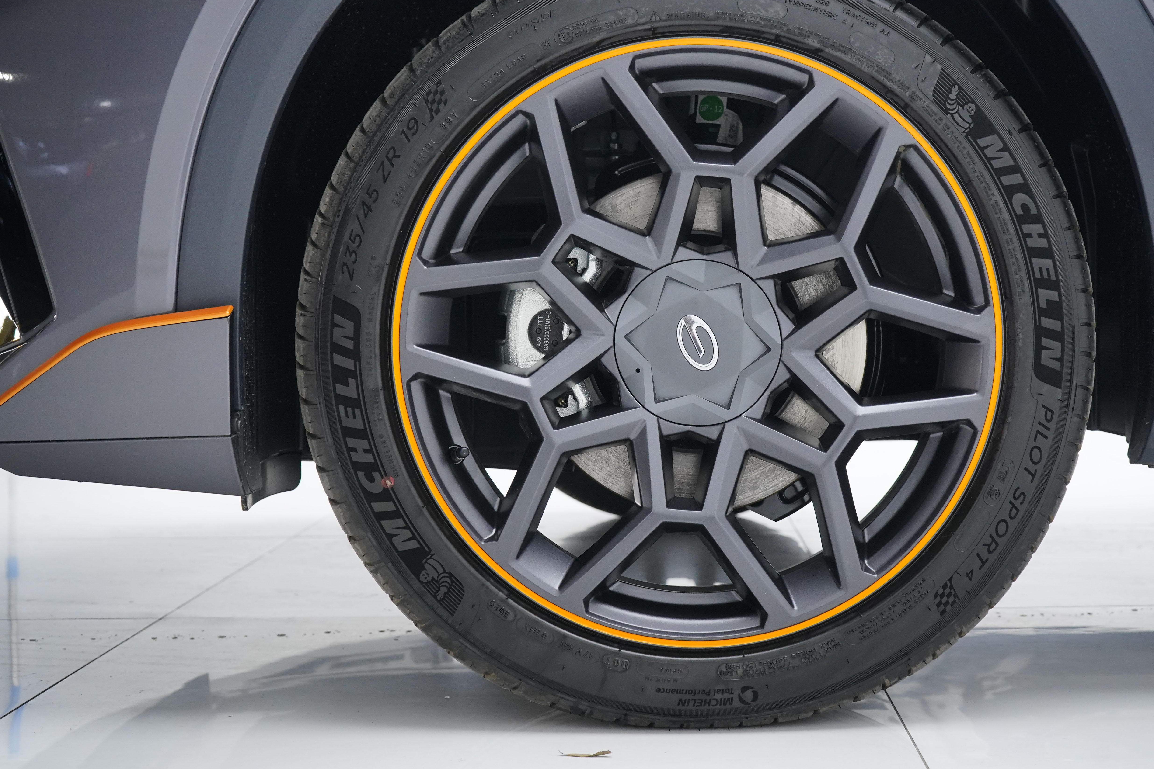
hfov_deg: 35.0
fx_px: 1827
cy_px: 333
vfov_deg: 23.8
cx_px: 674
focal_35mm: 57
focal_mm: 47
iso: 2500
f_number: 5.6
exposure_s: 1/160
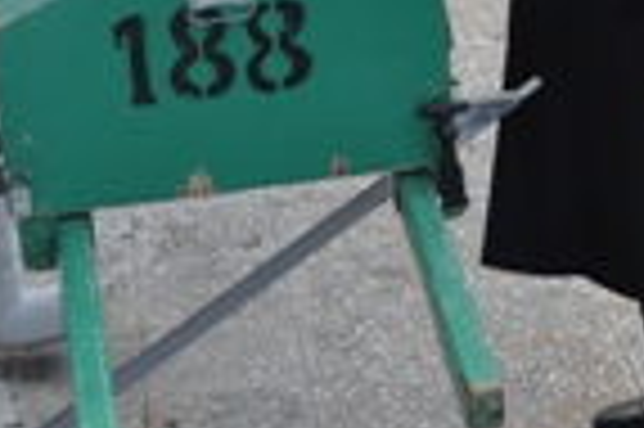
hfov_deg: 13.9
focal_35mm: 146
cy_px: -198
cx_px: 680
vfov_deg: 9.2
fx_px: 2601
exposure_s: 1/125
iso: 250
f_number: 5.6
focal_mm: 31
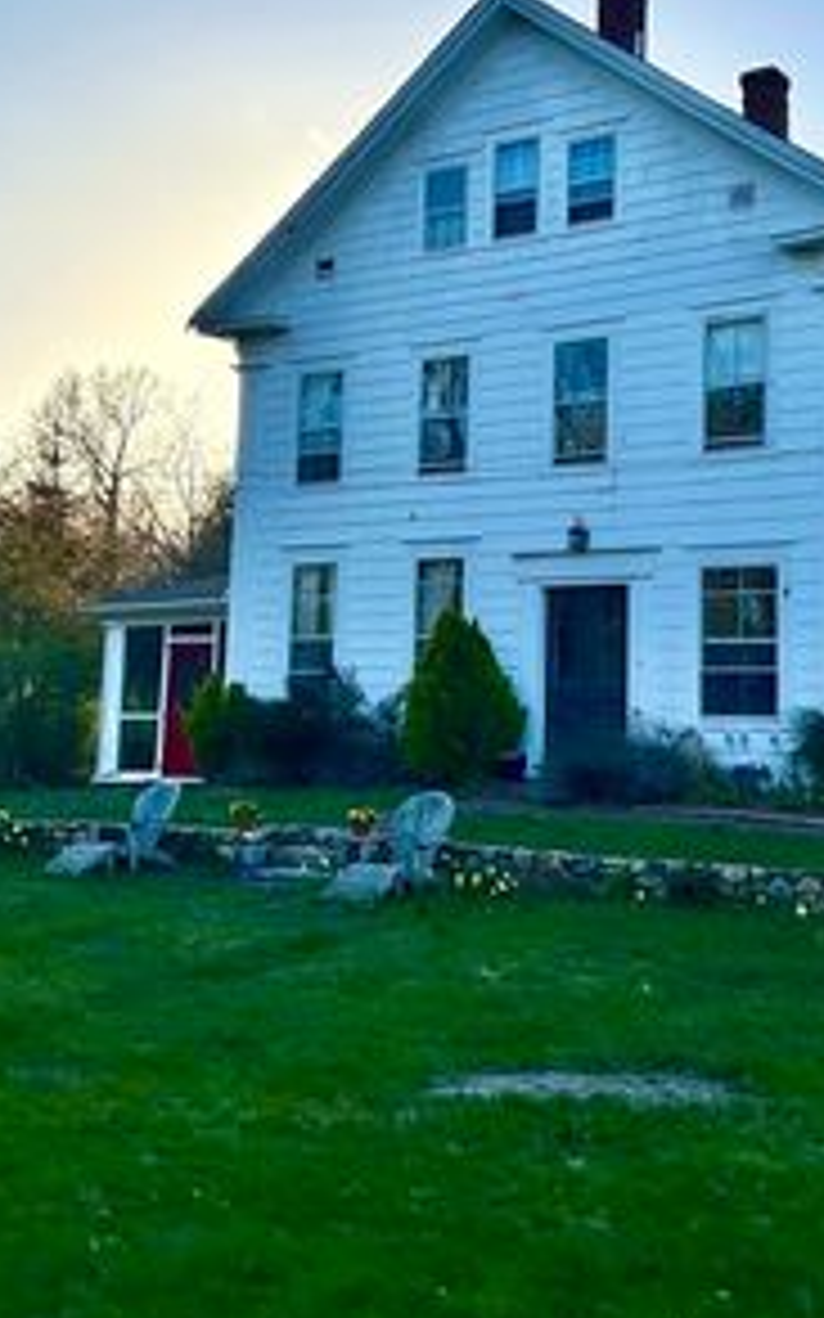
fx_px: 1690
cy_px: 497
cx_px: 527
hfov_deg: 27.3
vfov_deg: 42.3
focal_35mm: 47
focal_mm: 5.7
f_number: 1.5
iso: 50
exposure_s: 1/5076
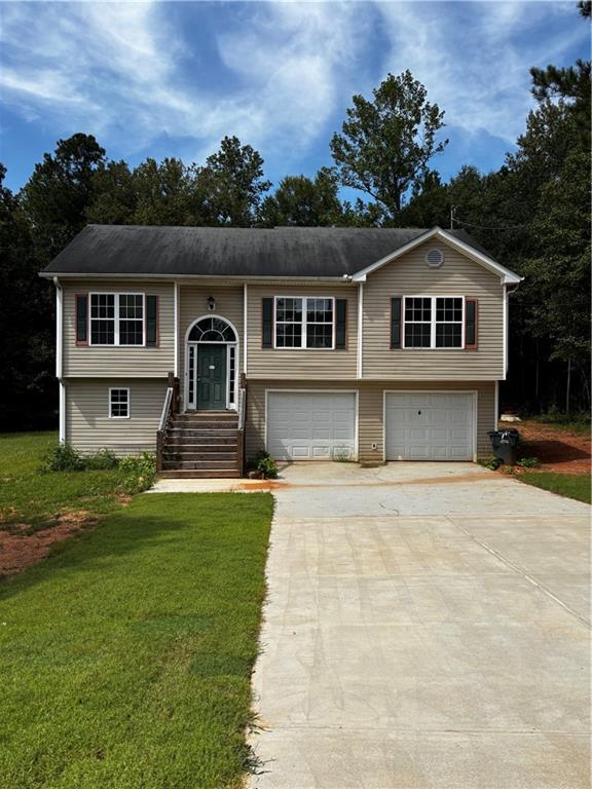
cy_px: 394
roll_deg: -0.4
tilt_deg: -0.9
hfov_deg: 53.1
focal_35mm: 26
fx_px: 593
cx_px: 296
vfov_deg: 67.3
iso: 50
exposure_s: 1/3311
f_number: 1.6
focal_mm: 5.96
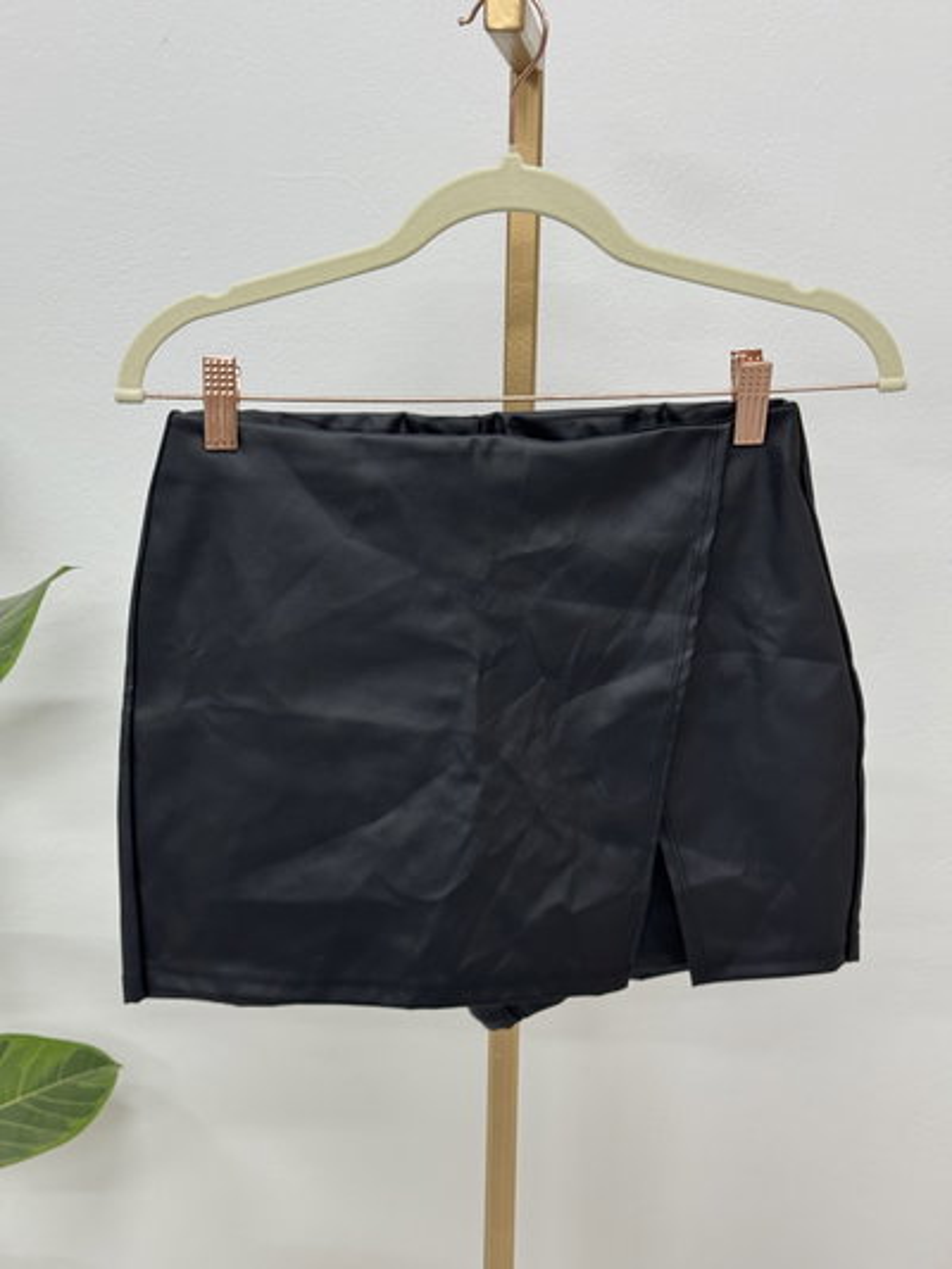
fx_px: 1759
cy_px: 634
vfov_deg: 39.6
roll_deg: -0.6
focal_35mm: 48
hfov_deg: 30.3
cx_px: 476
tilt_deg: -11.6
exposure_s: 1/50
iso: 200
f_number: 1.78
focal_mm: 6.76
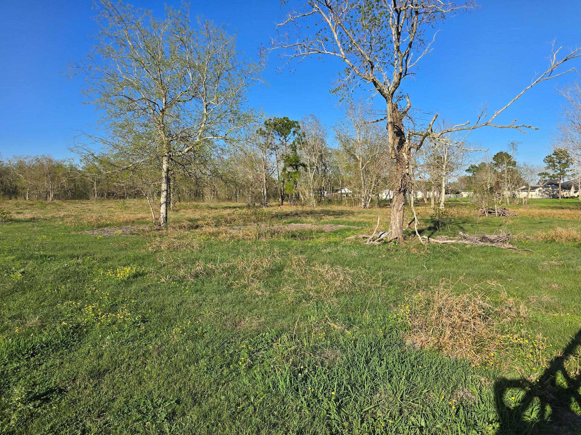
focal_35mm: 24
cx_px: 291
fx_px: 403
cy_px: 223
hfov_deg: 71.6
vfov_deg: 56.8
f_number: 1.7
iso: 12
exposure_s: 1/885
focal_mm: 6.3
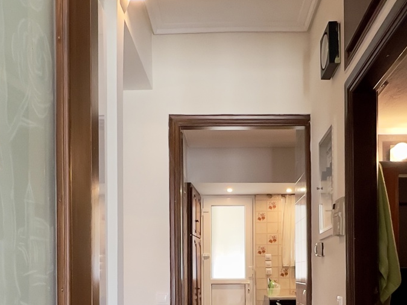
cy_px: 267
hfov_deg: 50.0
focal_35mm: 37
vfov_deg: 36.5
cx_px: 234
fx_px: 435
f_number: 1.8
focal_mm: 1.57
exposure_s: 1/50
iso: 160
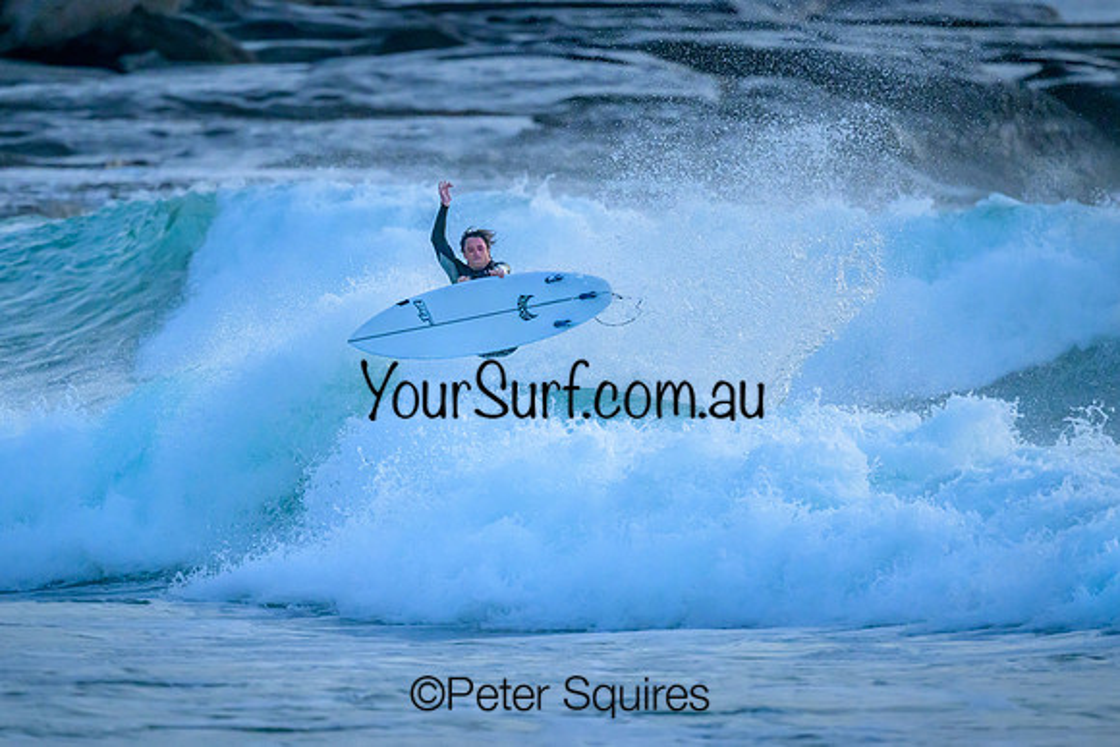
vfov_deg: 1.7
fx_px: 25477
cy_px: 374
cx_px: 560
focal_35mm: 819
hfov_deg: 2.5
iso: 5000
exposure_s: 1/2500
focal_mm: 800
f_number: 6.3
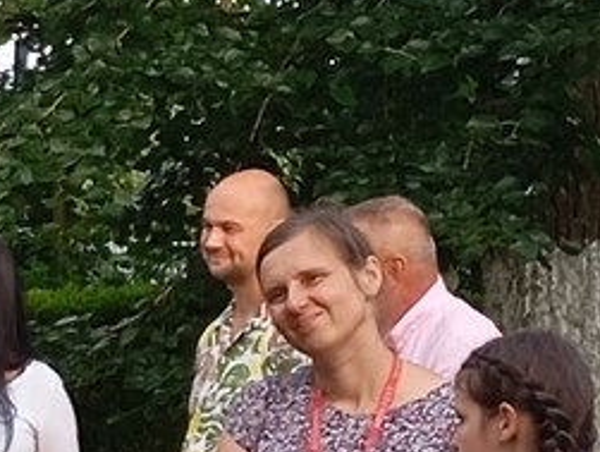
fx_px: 3906
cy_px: 378
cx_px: -188
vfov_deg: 6.6
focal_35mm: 225
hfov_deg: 8.7
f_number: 1.8
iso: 139
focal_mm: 4.27
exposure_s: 1/100
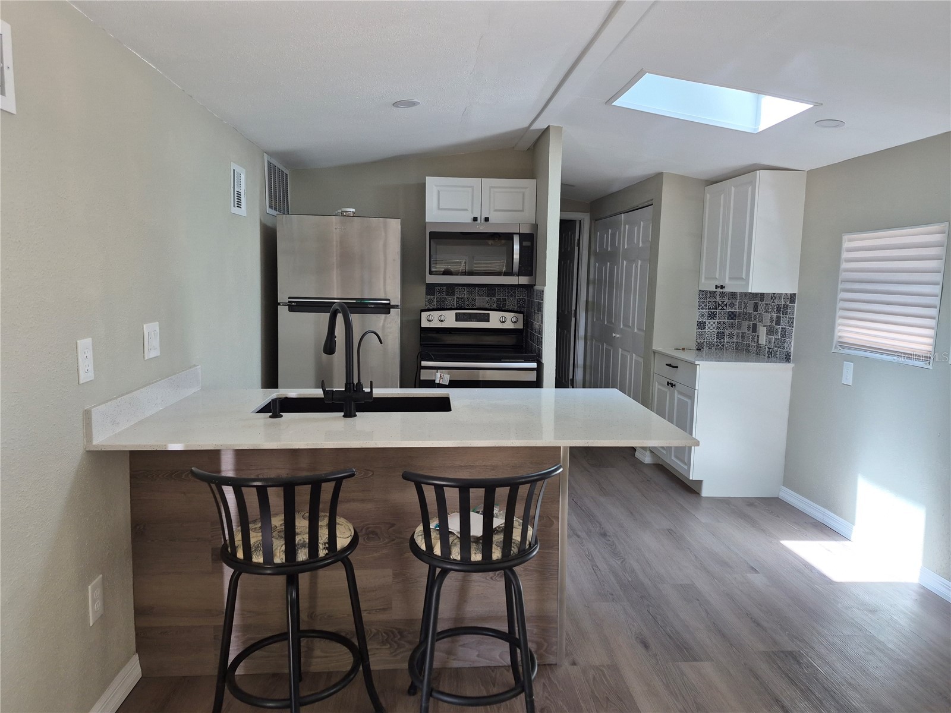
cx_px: 476
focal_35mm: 23
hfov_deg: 73.9
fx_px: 632
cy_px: 356
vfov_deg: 58.9
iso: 160
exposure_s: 1/180
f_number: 1.8
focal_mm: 5.4
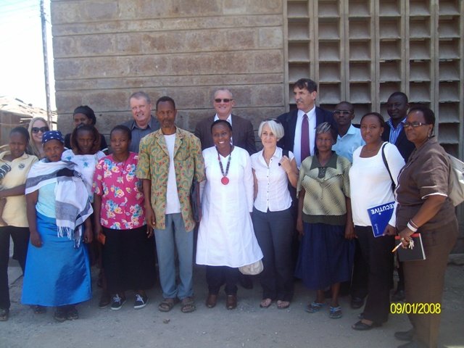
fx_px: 469
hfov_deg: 52.6
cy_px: 174
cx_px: 232
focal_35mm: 35
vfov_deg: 40.7
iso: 80
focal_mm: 5.8
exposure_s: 1/238
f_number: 2.8
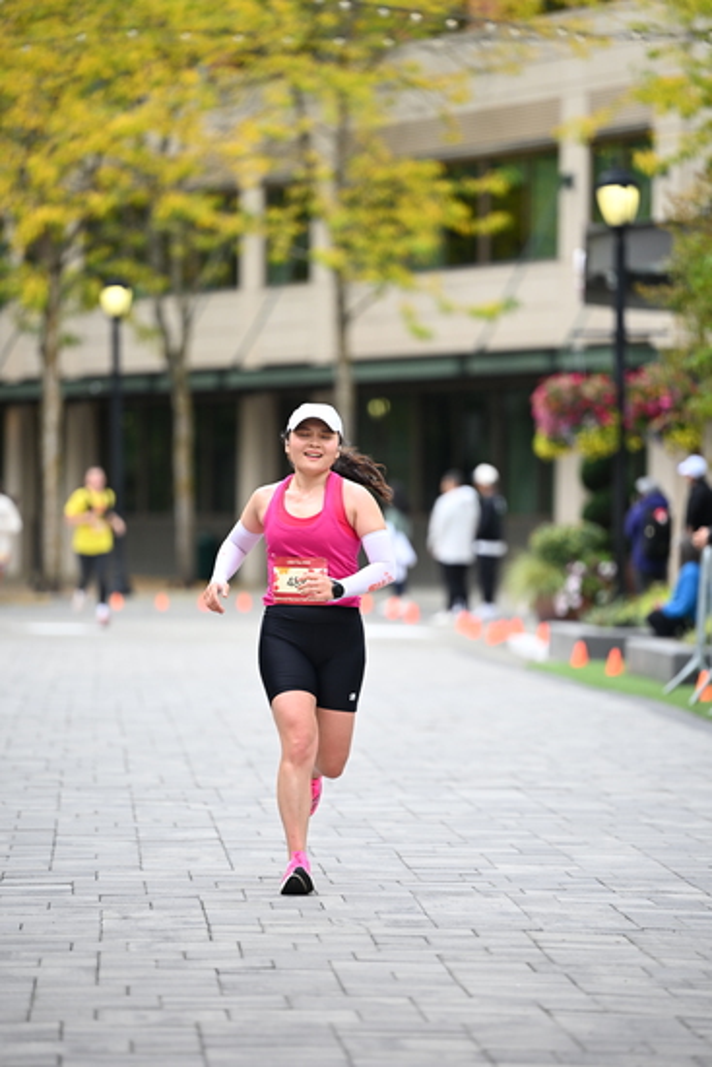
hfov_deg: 7.9
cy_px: 534
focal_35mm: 175
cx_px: 356
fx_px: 5188
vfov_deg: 11.7
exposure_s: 1/2000
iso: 640
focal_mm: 175
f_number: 2.8
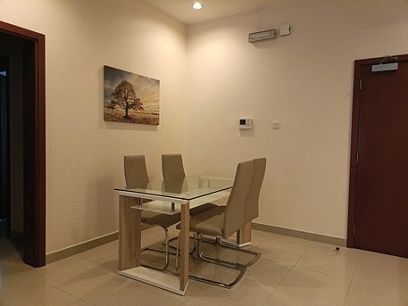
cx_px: 204
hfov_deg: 69.4
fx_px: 295
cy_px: 153
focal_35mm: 25
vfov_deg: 54.9
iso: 2140
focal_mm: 4.7
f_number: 1.7
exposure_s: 1/25
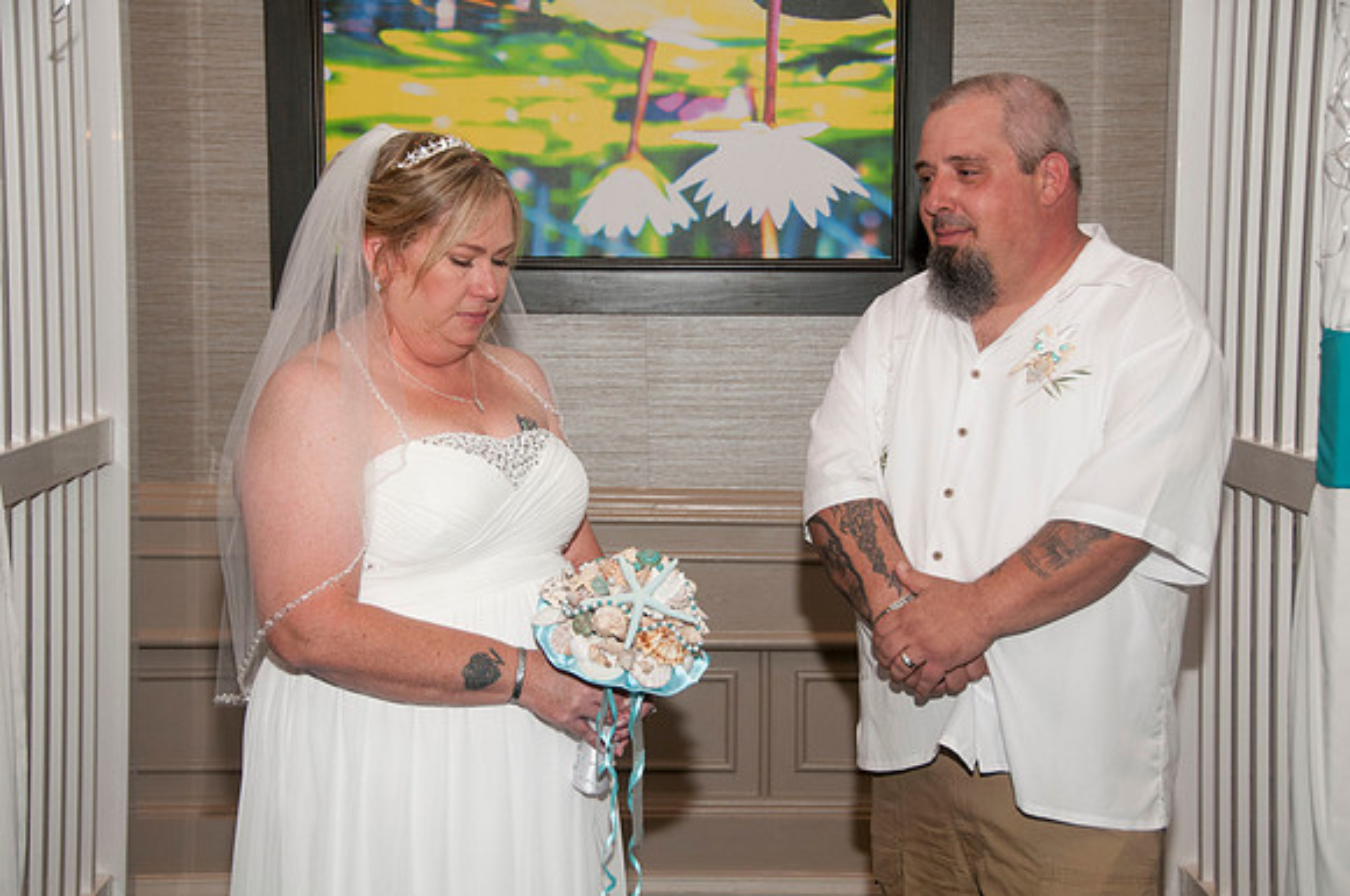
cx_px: 675
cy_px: 448
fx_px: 2359
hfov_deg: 31.9
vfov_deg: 21.5
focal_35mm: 63
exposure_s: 1/60
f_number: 5.6
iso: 400
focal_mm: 42
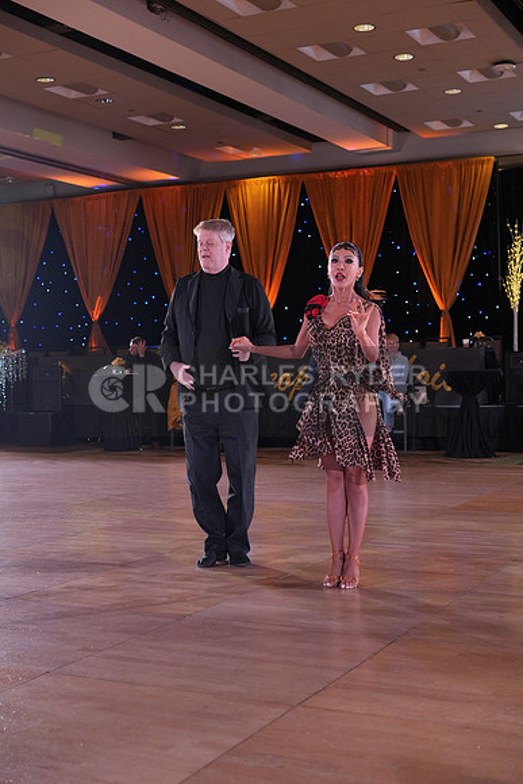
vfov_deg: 39.6
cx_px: 262
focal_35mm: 50
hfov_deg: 27.0
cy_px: 392
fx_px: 1089
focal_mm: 50
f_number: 4
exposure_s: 1/400
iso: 1250
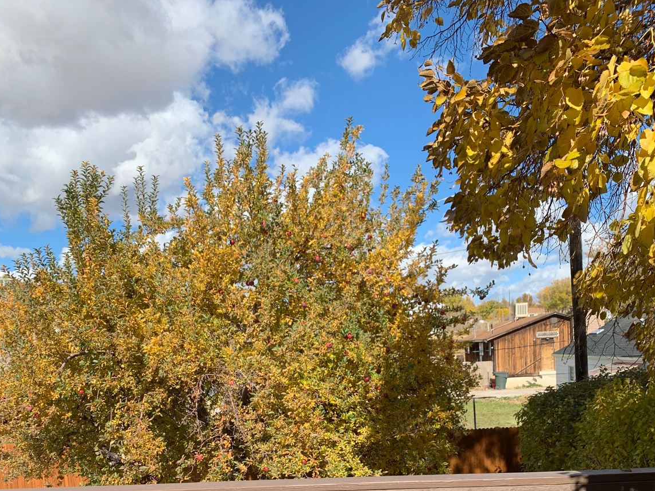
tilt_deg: -5.3
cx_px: 325
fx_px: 662
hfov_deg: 52.6
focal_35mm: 35
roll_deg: +3.2
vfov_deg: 38.7
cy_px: 412
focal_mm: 4.25
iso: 25
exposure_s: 1/1748
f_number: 1.8
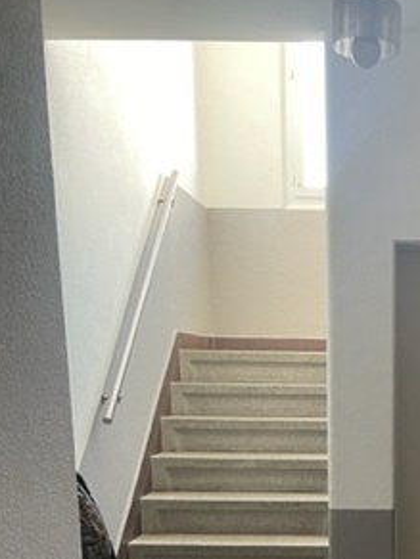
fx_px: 922
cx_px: 391
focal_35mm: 57
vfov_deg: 30.8
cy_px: 588
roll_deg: -0.5
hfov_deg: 24.8
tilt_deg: -11.6
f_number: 1.6
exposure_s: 1/60
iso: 320
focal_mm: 4.2
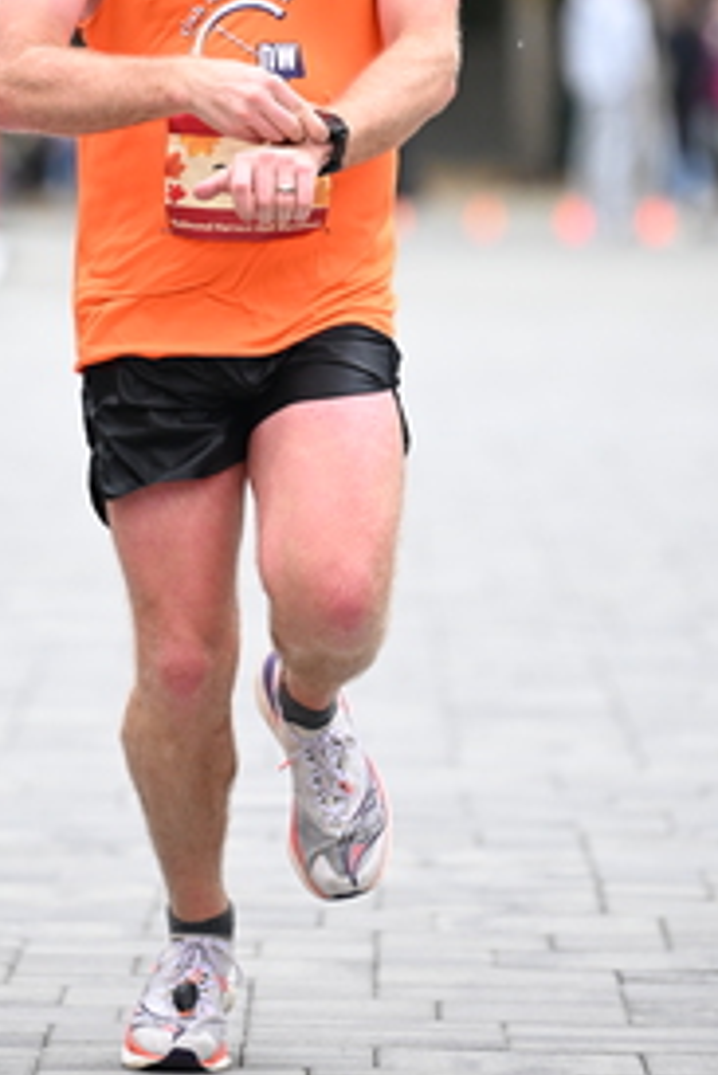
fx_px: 11084
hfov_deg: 3.7
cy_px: 290
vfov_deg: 5.5
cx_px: 194
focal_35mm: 371
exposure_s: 1/1250
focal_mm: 185
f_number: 2.8
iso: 1600
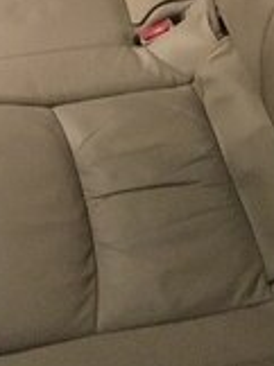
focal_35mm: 89
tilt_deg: -29.3
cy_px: -70
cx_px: -5
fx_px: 942
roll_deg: +22.8
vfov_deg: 20.6
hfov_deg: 16.2
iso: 2000
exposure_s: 1/17
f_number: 2.2
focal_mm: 4.15
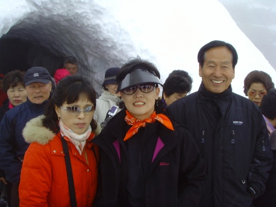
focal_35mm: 39
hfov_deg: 47.9
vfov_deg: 36.8
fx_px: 311
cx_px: 138
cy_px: 104
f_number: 6.3
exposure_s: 1/180
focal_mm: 6.6
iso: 80
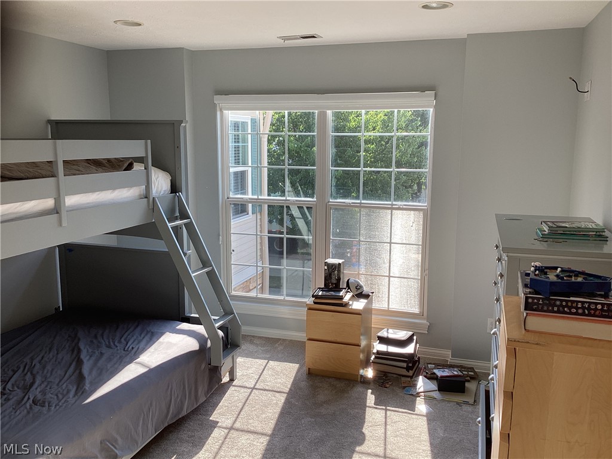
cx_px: 306
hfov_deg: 58.4
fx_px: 548
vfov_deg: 45.4
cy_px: 230
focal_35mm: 31
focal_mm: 3.3
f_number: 2.4
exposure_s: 1/120
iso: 25
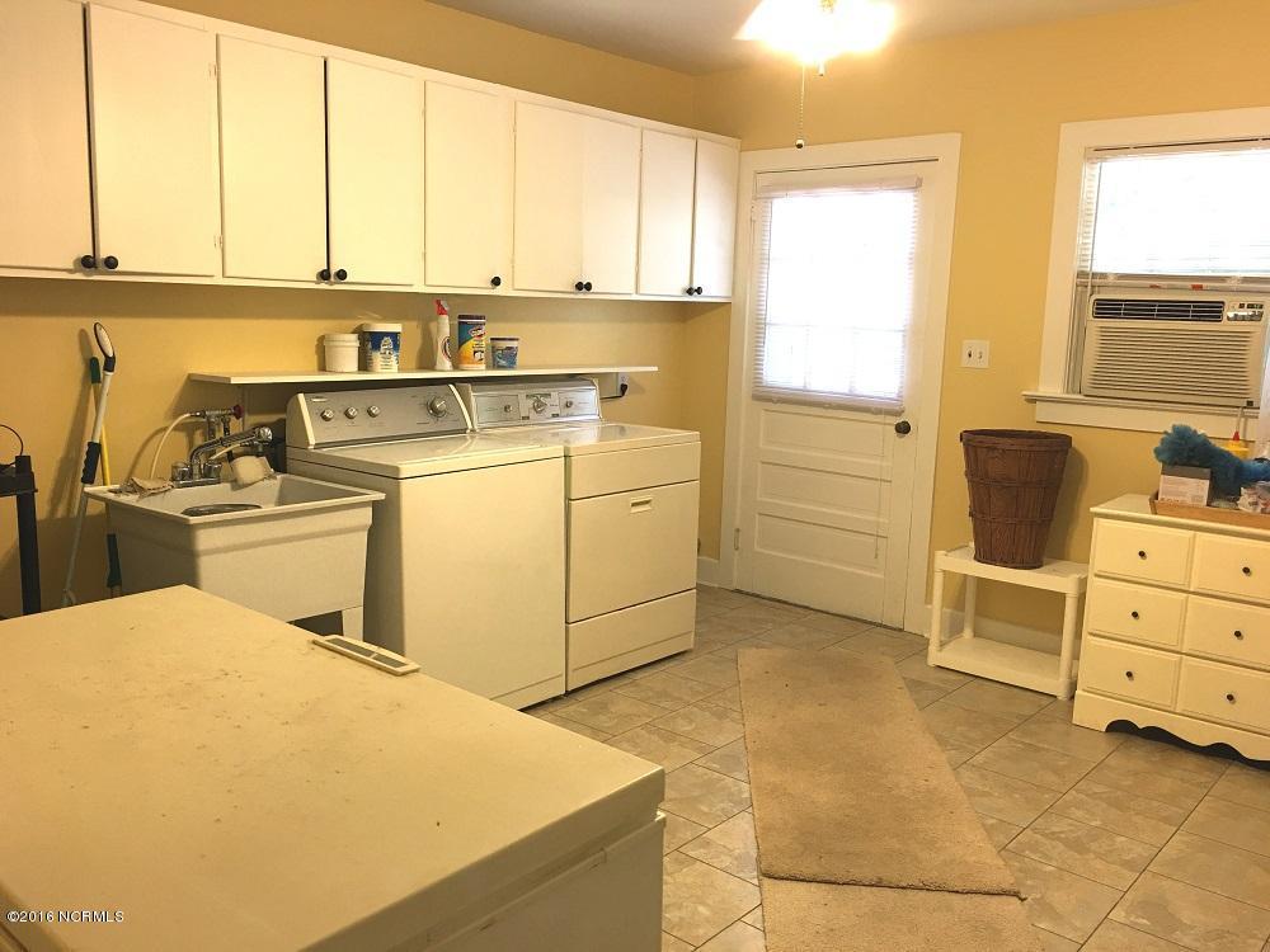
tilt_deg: -7.4
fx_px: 1064
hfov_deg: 61.7
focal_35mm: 29
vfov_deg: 48.2
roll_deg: -1.6
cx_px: 635
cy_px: 476
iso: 32
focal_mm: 4.15
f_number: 2.2
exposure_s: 1/15
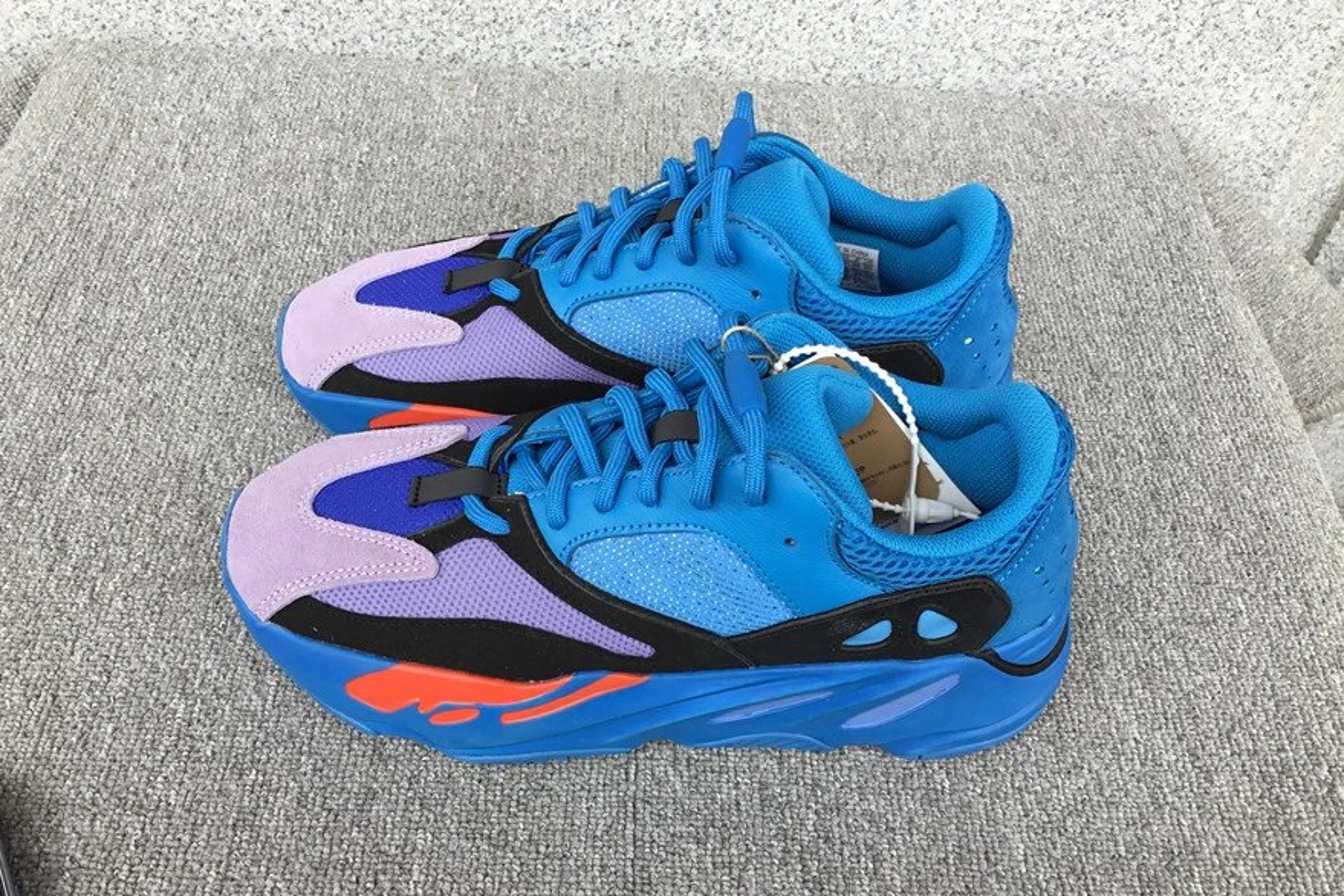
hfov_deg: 57.2
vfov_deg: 40.0
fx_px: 1232
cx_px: 661
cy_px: 449
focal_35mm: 33
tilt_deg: -49.1
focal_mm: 3.3
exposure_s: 1/120
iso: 25
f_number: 2.4
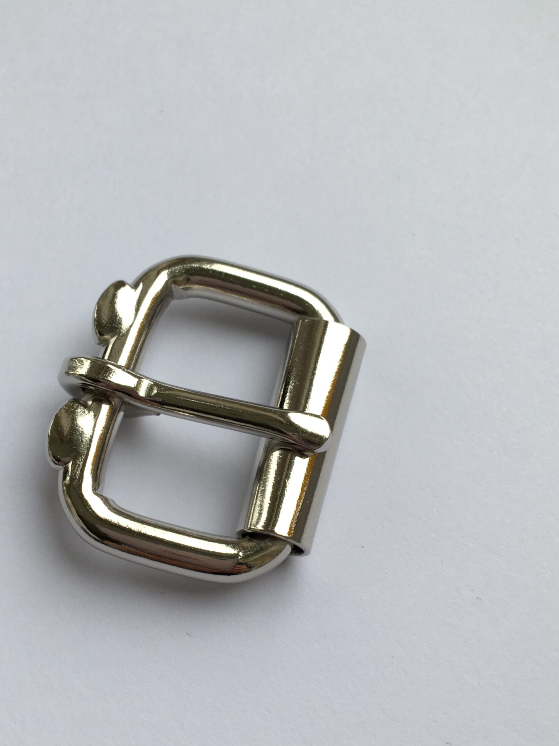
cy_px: 416
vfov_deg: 48.9
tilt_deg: -73.0
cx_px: 240
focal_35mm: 38
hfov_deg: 37.6
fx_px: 818
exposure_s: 1/100
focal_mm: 4.15
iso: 32
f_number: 2.2
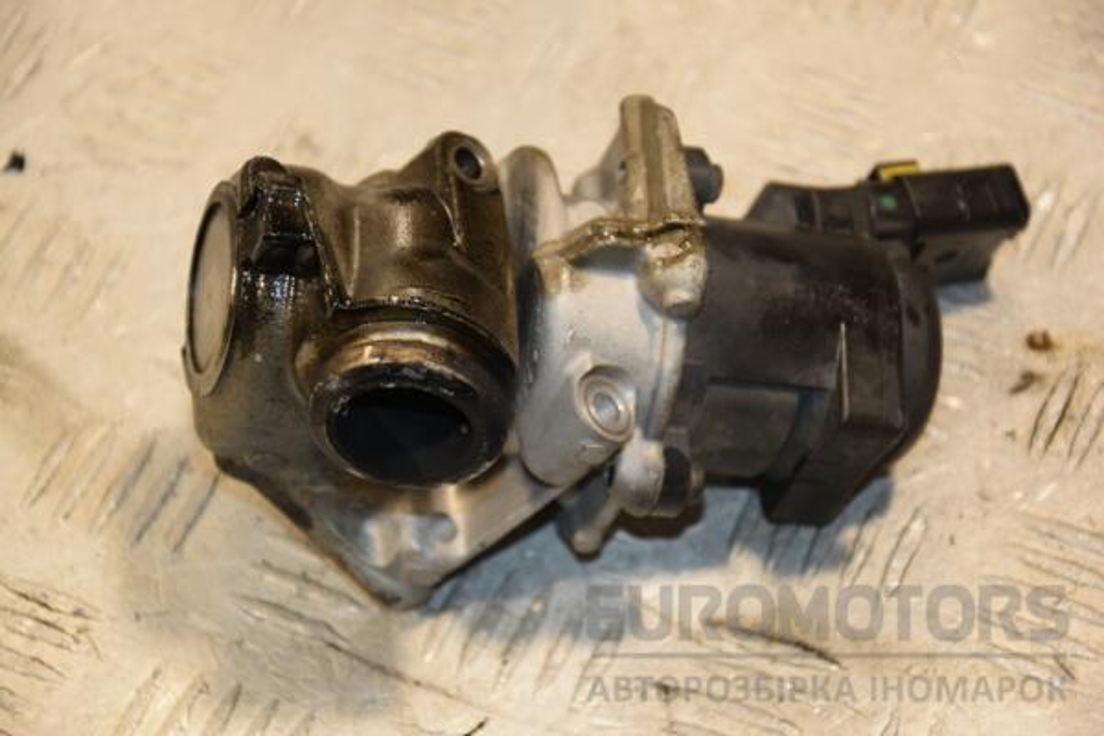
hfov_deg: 16.1
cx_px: 552
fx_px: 3910
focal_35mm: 128
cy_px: 368
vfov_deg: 10.8
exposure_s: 1/125
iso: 800
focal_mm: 85
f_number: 5.6
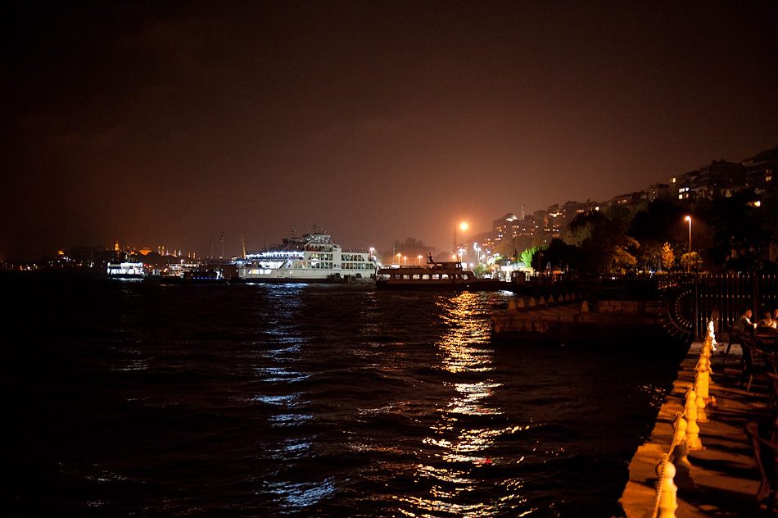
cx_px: 389
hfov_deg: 44.5
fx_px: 950
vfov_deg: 30.5
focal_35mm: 44
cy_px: 259
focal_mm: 44
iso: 3200
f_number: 2.8
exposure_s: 1/20
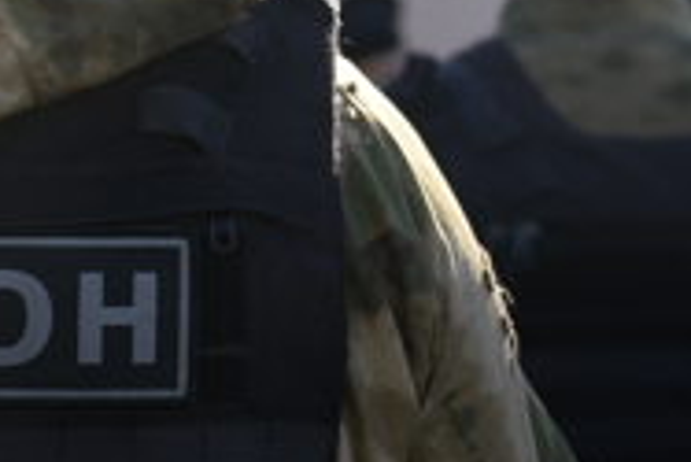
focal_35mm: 200
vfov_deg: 6.9
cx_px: -46
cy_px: 159
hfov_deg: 10.2
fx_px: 3842
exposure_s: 1/500
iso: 100
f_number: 4
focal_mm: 50
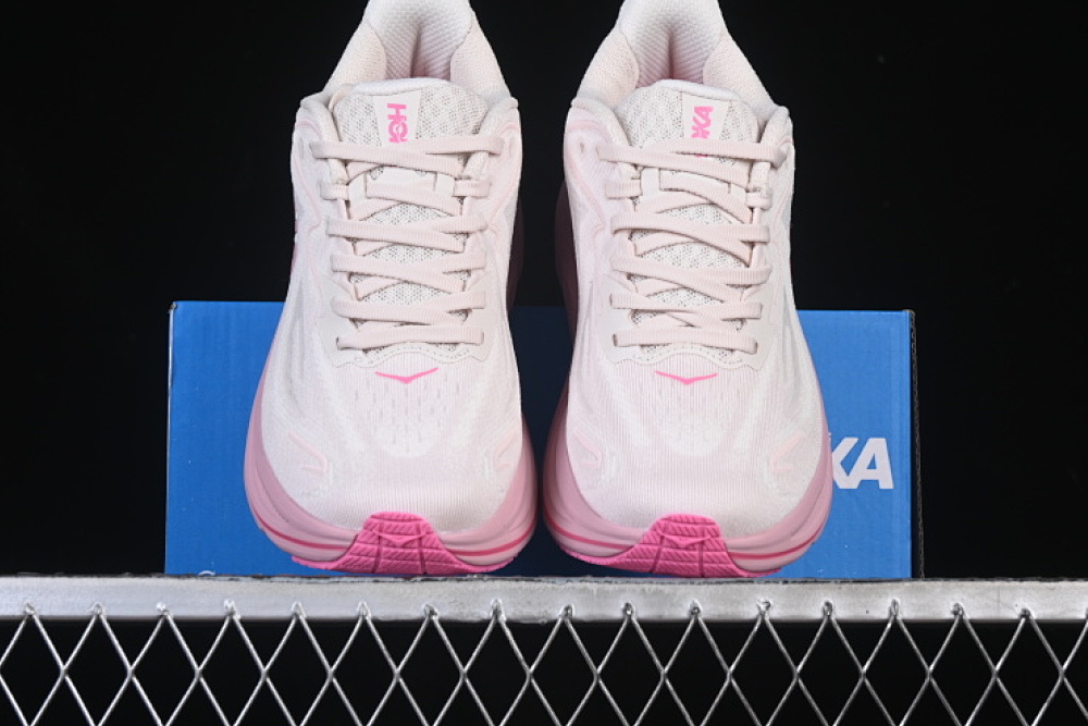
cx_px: 543
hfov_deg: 25.1
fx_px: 2448
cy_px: 336
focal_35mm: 81
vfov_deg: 16.9
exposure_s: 1/80
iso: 160
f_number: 8
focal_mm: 50
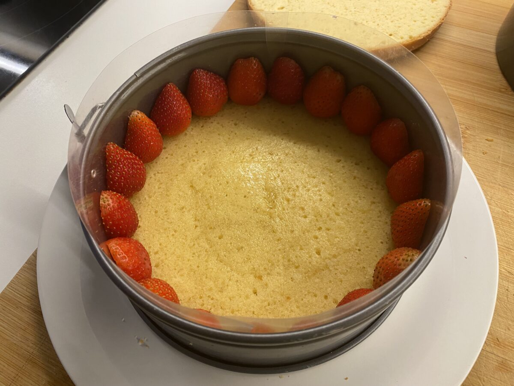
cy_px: 193
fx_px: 386
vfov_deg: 53.1
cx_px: 257
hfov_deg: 67.3
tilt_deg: -59.1
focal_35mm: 26
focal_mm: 4.25
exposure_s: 1/50
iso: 200
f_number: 1.8
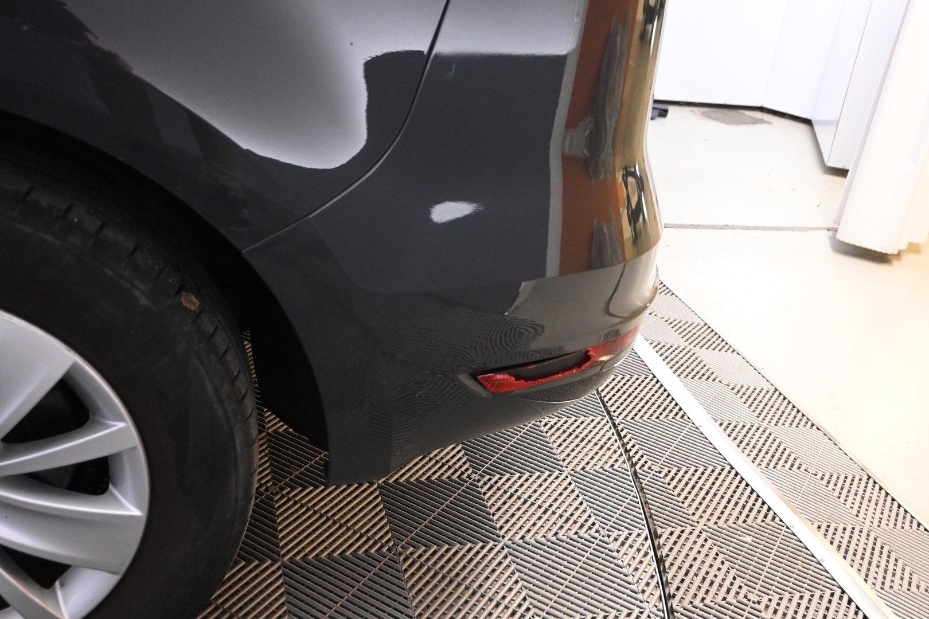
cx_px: 464
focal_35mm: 34
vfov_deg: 38.4
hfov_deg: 55.1
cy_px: 310
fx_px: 890
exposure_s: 1/80
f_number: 4.2
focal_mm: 23
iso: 3200
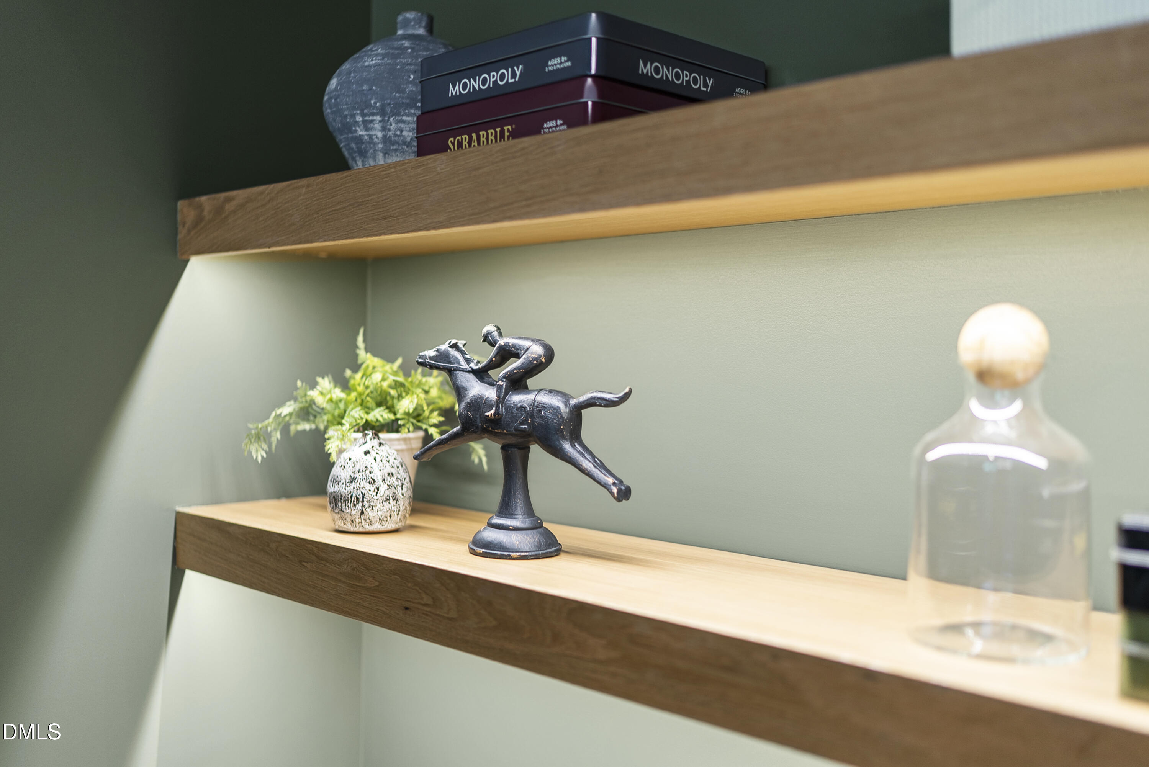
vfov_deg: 37.9
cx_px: 574
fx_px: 1118
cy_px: 384
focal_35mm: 35
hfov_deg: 54.4
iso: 80
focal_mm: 35
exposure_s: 1/50
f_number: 1.4
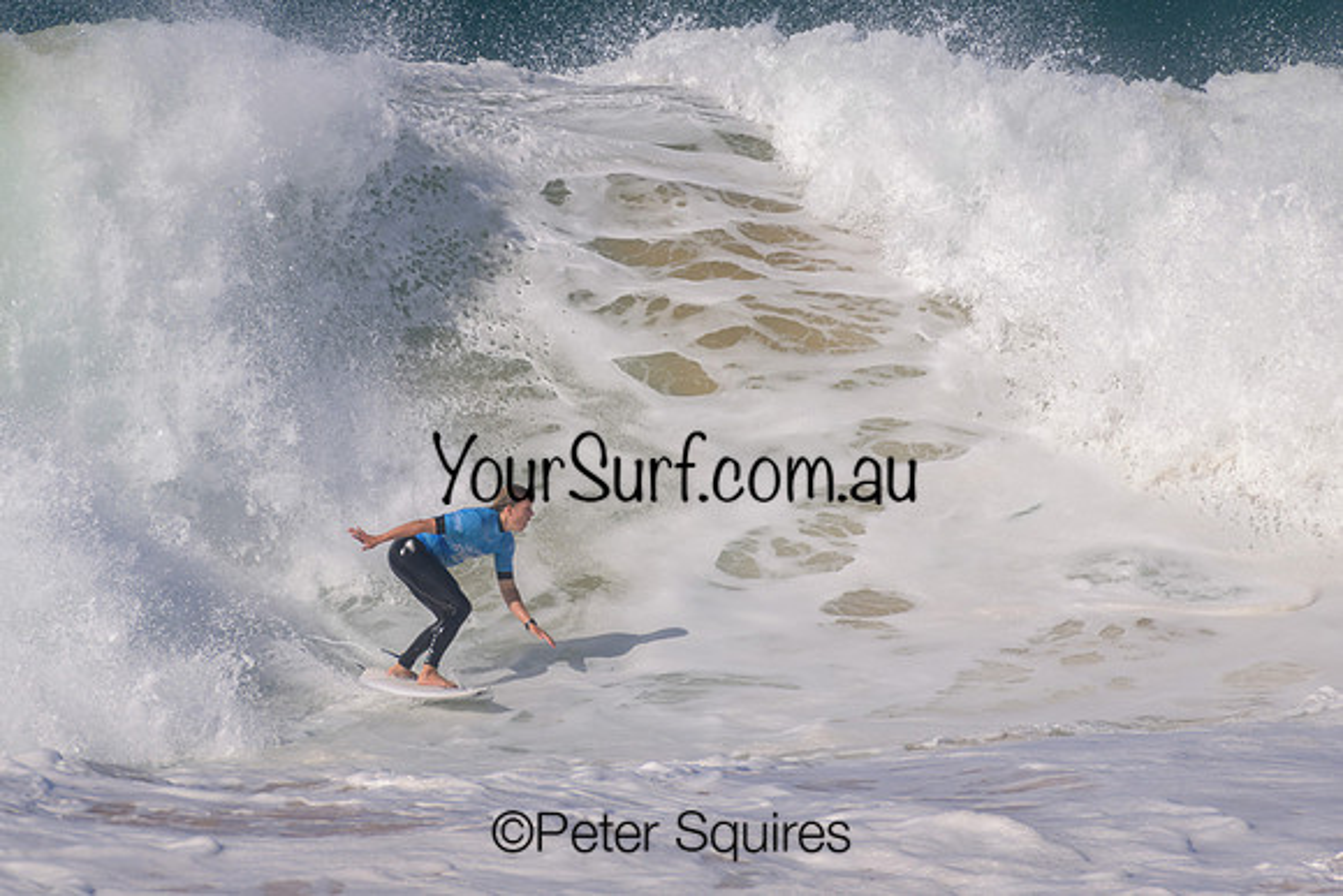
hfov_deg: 2.1
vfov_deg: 1.4
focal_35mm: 1000
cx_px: 672
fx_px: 37313
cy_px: 448
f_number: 11
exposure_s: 1/1250
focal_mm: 1000
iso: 280
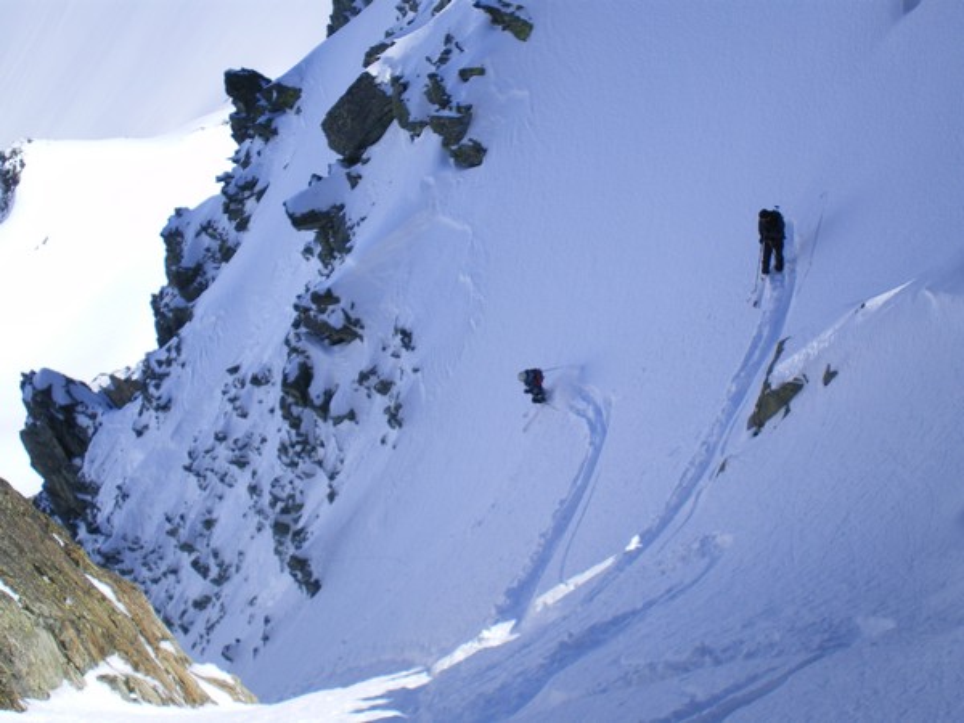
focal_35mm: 56
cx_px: 482
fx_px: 1560
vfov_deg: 26.1
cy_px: 362
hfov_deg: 34.3
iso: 64
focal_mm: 9.3
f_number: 5.6
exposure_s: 1/400
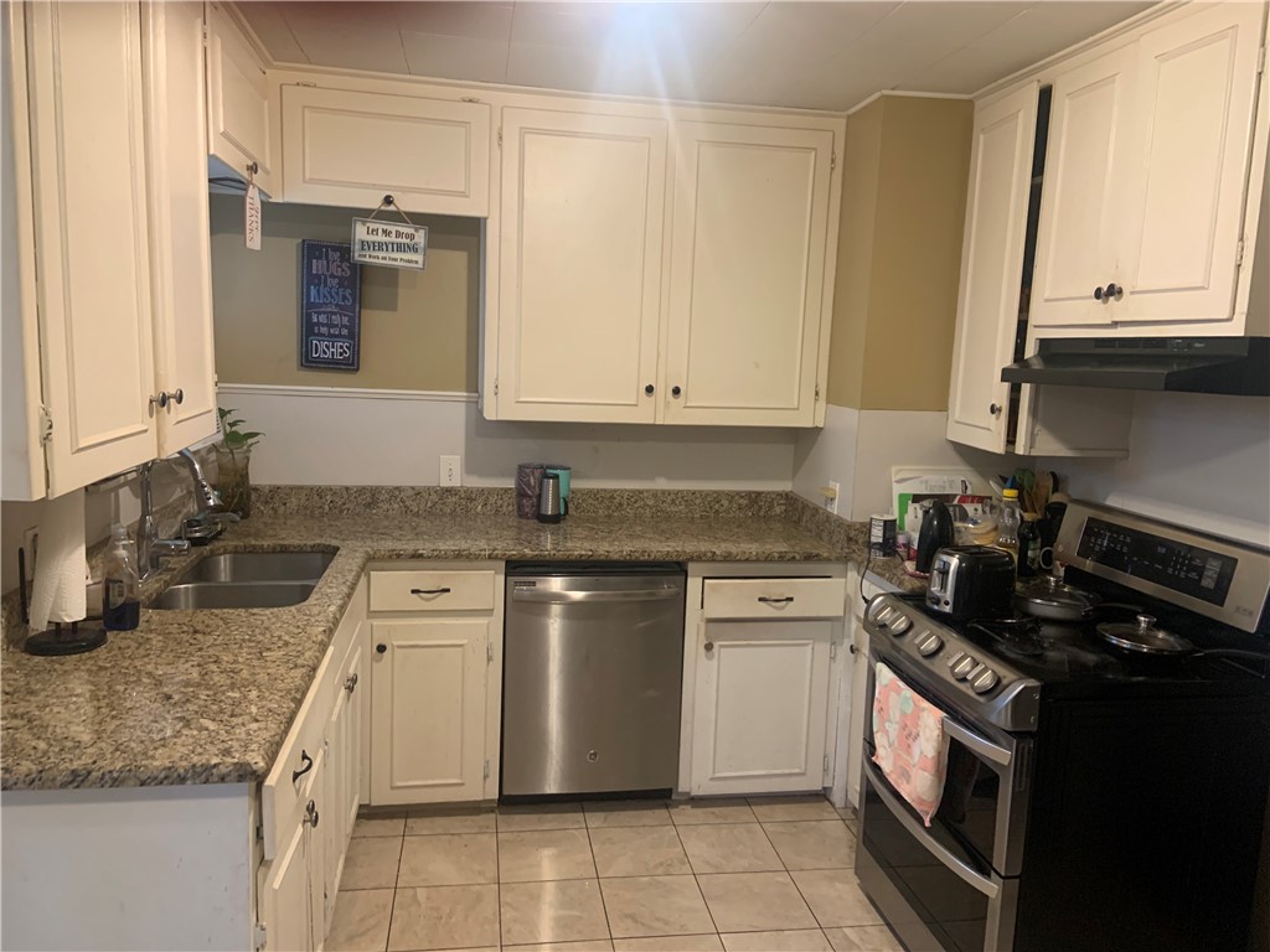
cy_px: 476
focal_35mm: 26
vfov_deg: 53.1
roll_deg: -1.9
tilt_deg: -8.7
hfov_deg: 67.3
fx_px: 954
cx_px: 635
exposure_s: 1/60
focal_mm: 4.25
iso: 250
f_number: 1.8
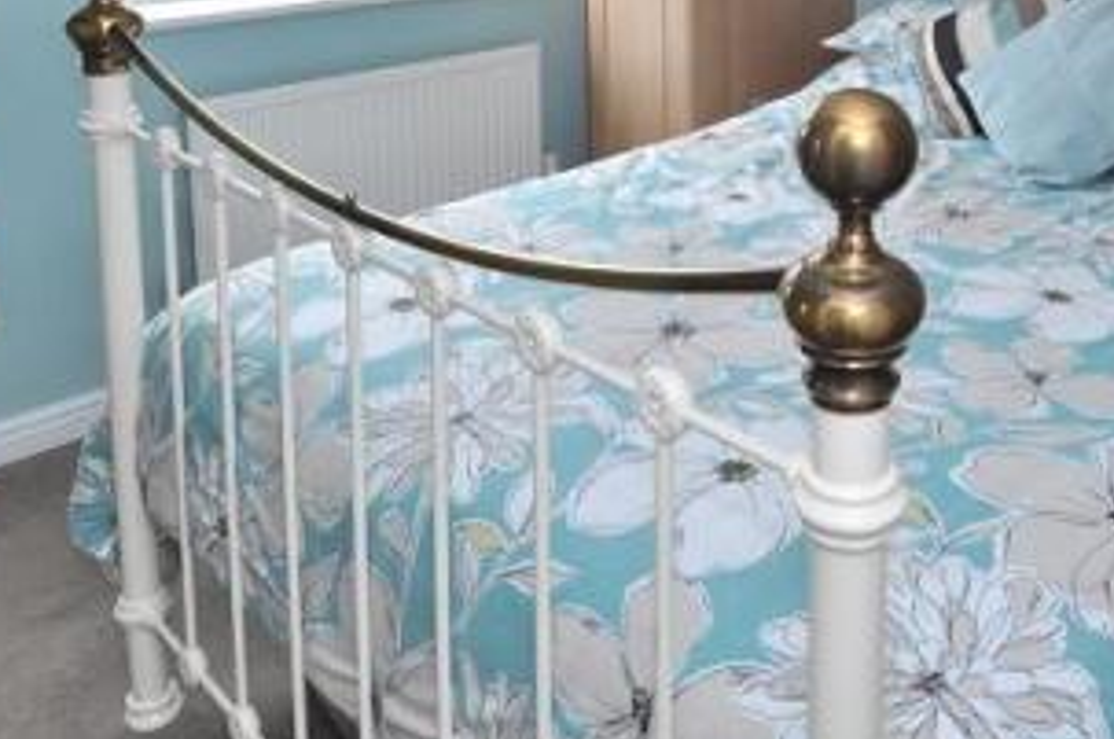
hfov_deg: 48.2
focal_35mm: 39
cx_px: 801
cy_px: -31
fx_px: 1205
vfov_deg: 31.1
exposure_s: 1/125
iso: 400
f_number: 5.6
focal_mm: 12
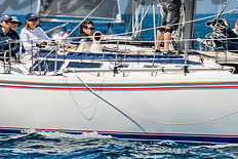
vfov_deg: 1.4
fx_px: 6489
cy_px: -145
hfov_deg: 2.1
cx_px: 120
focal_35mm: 981
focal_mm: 200
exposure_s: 1/500
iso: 160
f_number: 6.3
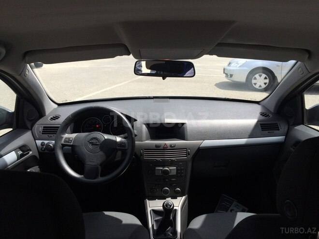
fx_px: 267
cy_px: 120
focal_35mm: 29
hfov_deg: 61.7
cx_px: 160
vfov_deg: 48.2
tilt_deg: -17.3
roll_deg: -1.6
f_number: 2.2
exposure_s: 1/1208
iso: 32
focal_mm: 4.15
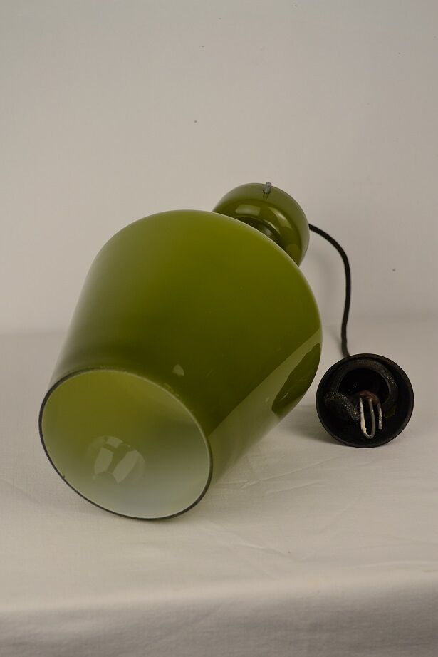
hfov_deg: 25.8
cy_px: 328
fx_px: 958
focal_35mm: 52
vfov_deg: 37.8
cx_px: 219
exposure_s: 1/125
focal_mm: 35
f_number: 5.6
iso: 250
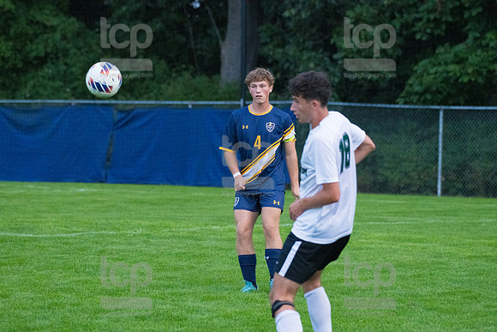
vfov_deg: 6.9
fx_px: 2762
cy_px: 166
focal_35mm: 200
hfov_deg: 10.3
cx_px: 248
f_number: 5.6
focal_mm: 200
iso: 6400
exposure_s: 1/2000
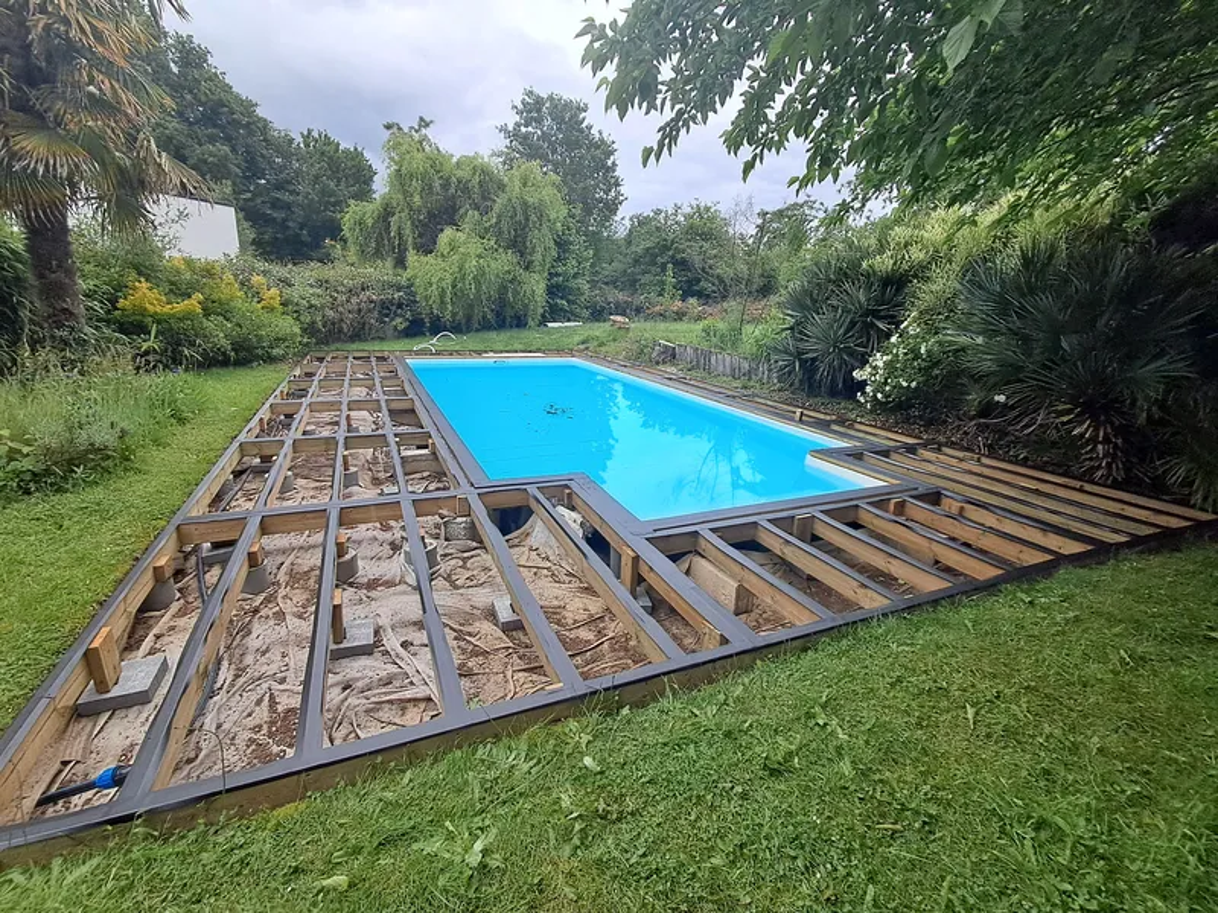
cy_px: 456
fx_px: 563
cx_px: 609
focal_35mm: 16
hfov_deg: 94.5
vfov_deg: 78.1
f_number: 2.2
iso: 40
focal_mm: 1.64
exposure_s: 1/696
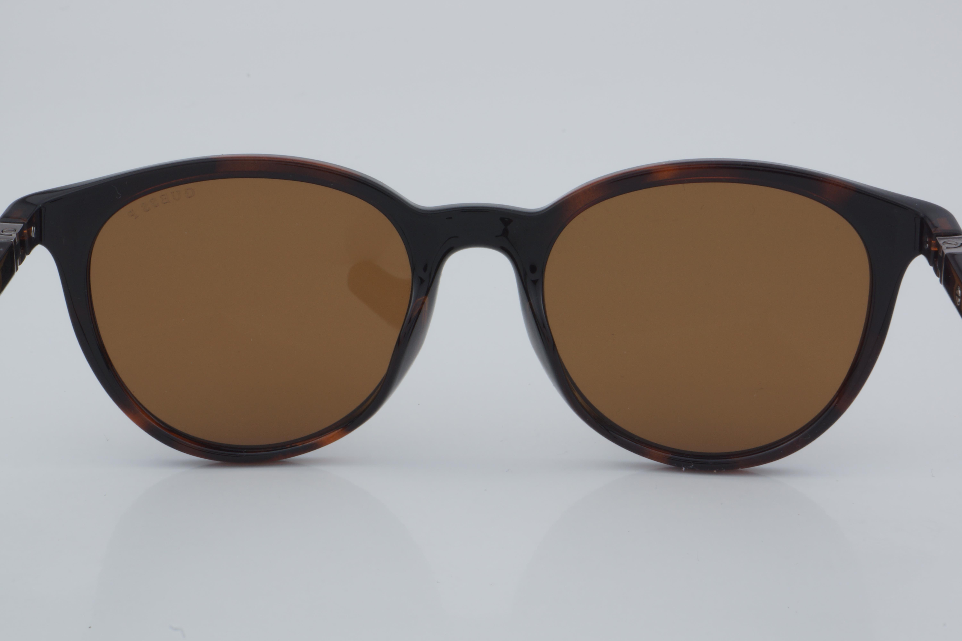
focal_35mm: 75
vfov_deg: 18.2
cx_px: 481
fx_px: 2004
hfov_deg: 27.0
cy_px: 320
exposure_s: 1/4
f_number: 32
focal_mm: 50
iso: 100
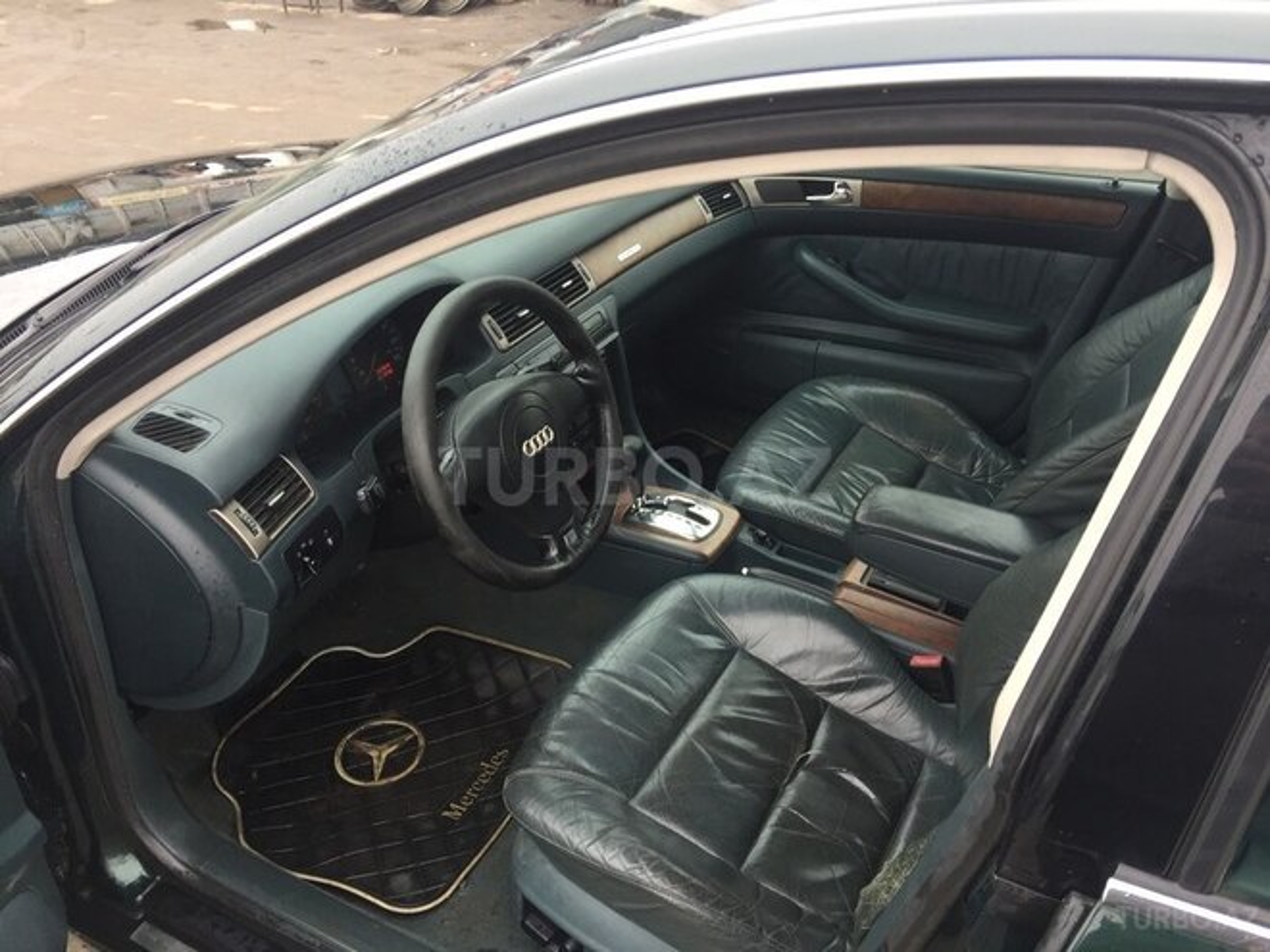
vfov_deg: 48.2
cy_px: 476
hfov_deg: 61.7
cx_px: 635
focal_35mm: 29
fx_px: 1064
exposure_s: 1/100
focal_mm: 4.15
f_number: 2.2
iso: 50
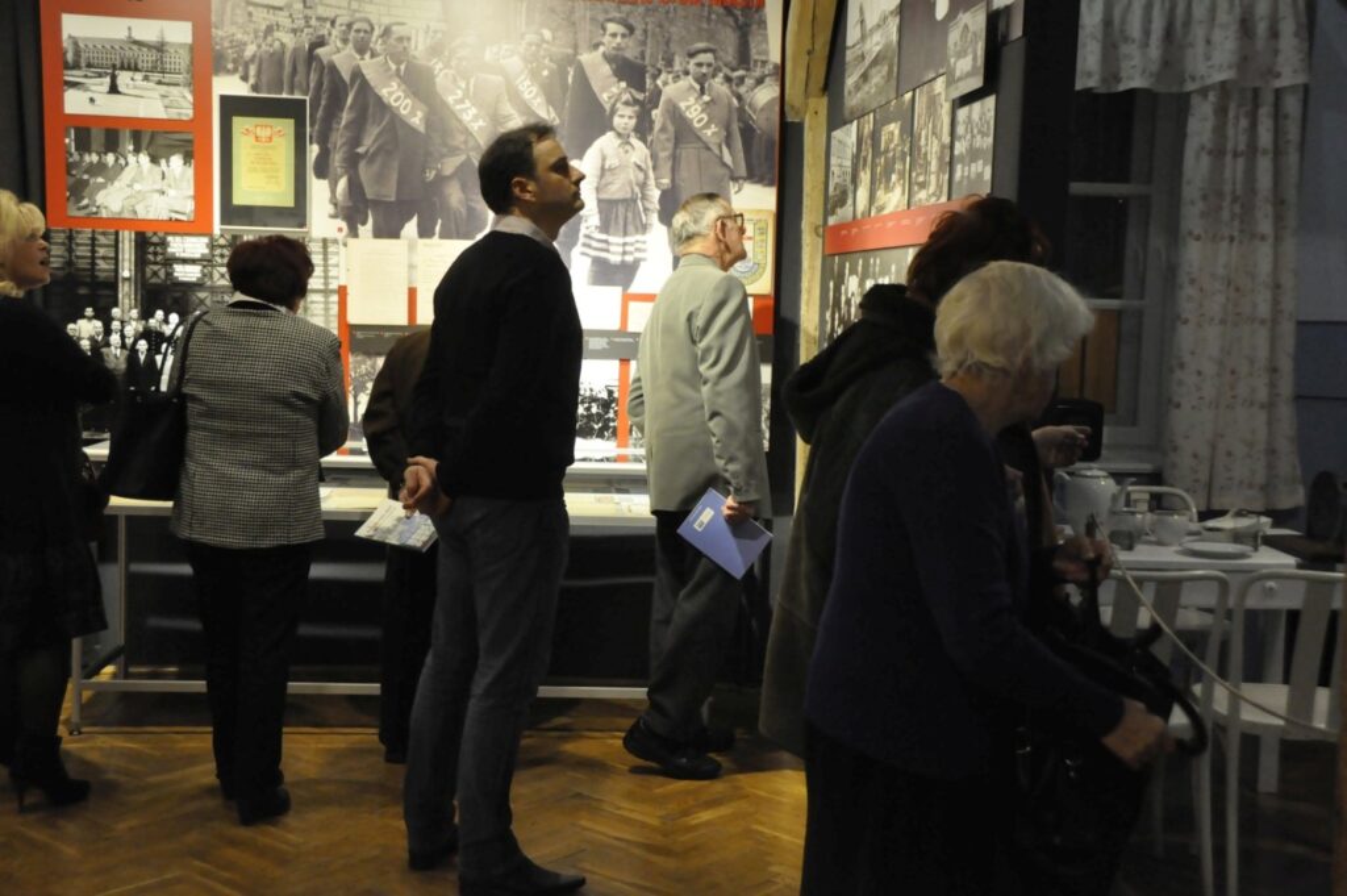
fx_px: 1626
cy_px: 448
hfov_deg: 45.0
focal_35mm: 44
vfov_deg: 30.8
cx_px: 674
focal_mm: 29
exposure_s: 1/125
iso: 3200
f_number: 5.6
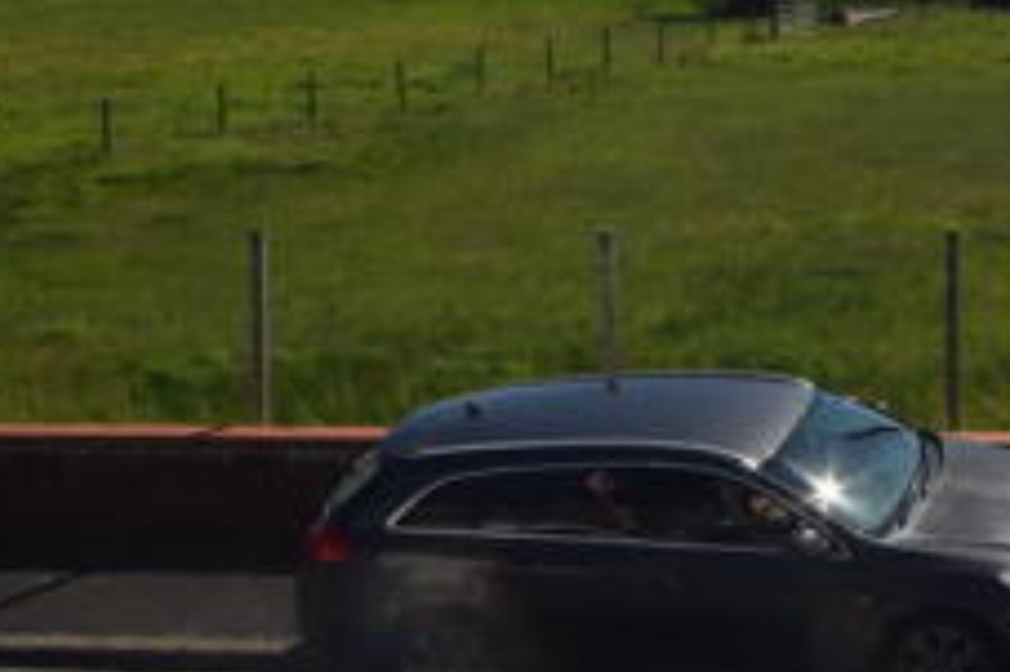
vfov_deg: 23.9
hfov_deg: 32.3
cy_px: -105
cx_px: 1181
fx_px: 1458
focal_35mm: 52
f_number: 13
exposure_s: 1/200
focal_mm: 12
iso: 100
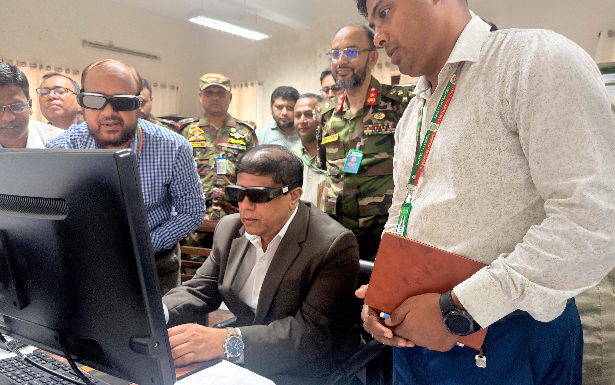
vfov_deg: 47.6
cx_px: 311
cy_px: 194
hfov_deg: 70.4
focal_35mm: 26
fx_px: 436
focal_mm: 6.76
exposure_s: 1/33
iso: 320
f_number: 1.78
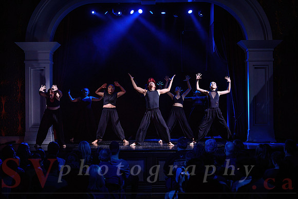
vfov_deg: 18.5
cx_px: 155
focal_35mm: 74
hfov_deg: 27.4
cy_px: 99
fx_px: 611
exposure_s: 1/200
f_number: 2.8
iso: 1600
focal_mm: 70
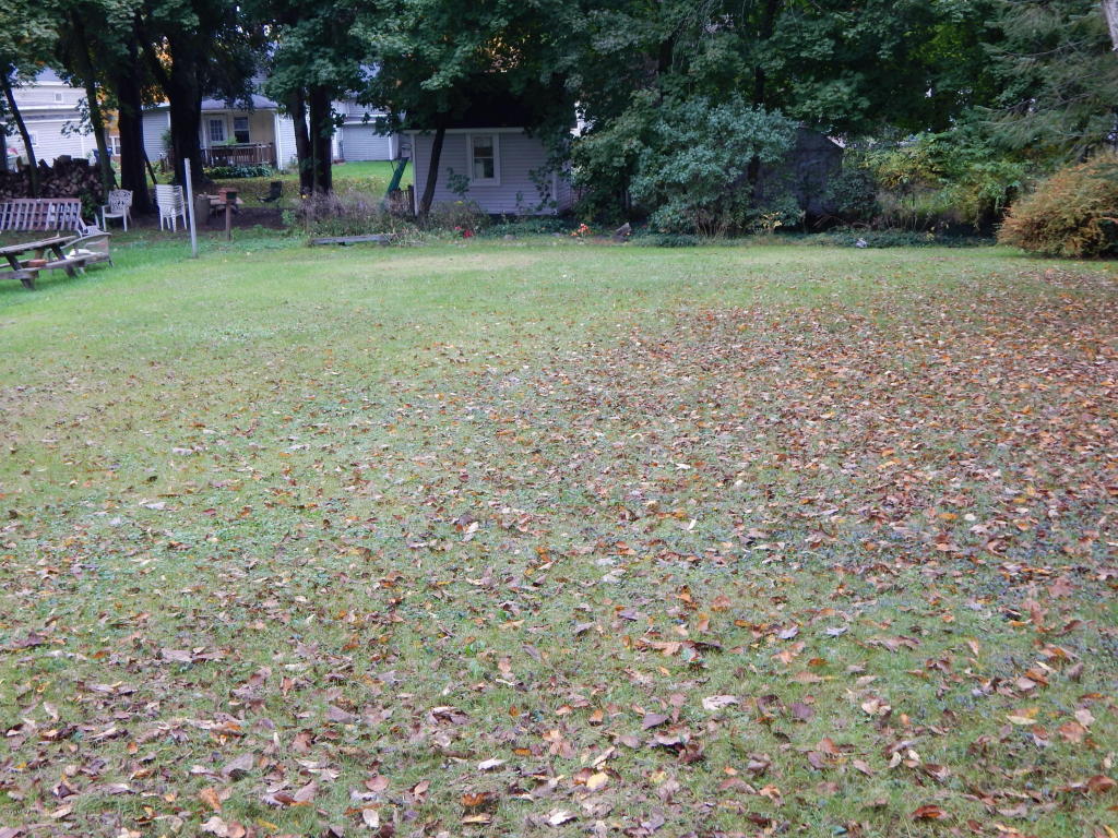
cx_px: 559
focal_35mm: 43
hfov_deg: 43.9
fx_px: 1389
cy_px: 419
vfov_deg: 33.6
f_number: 3.6
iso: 125
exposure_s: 1/50
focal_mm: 7.7
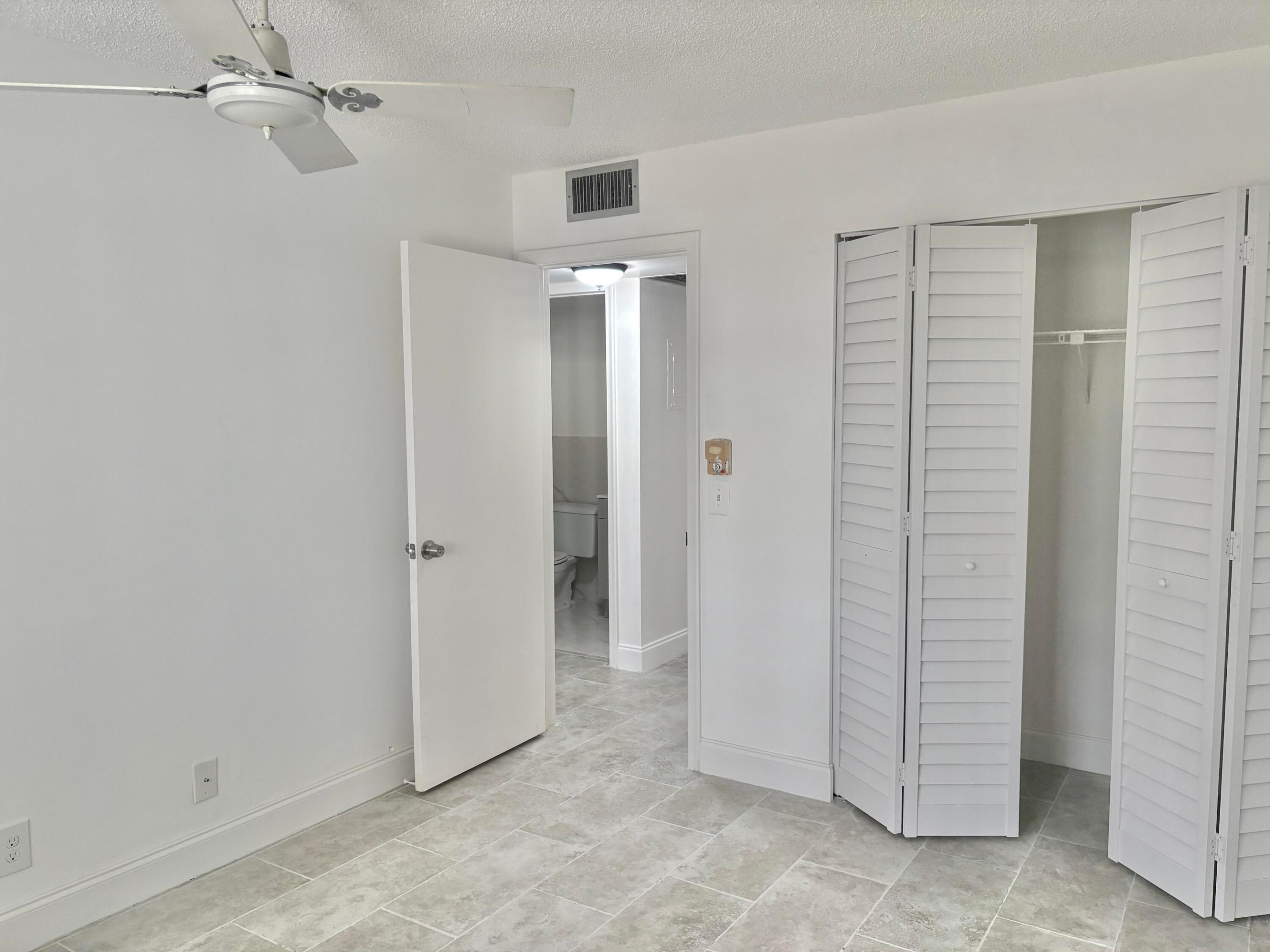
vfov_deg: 53.1
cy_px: 476
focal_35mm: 26
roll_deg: +1.6
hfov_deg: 67.3
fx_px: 954
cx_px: 635
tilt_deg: -3.7
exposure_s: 1/120
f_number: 1.6
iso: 125
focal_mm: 5.96
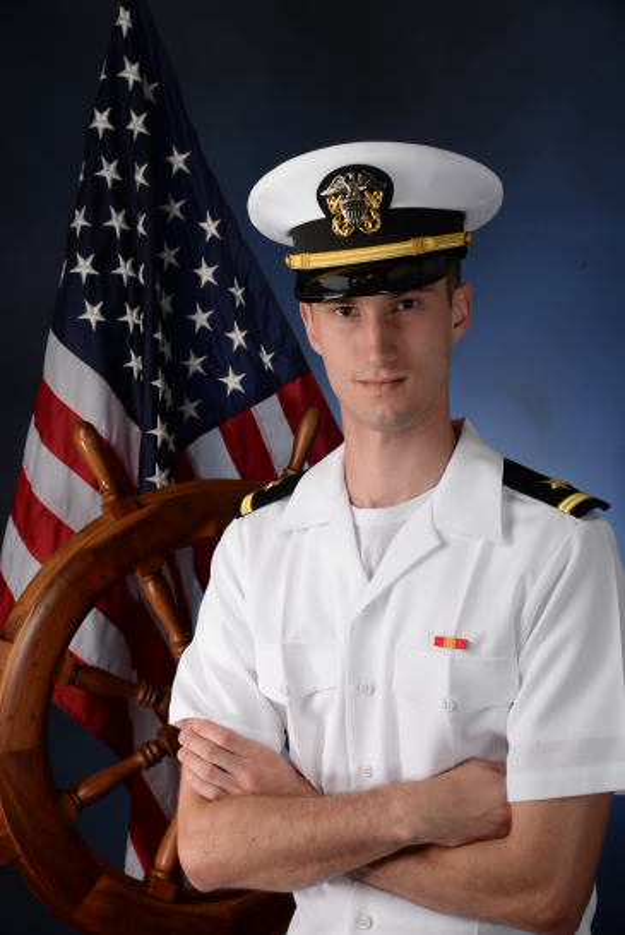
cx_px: 312
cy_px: 468
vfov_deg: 28.8
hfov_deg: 19.5
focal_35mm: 70
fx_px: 1819
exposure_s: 1/200
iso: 200
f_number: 11
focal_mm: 70
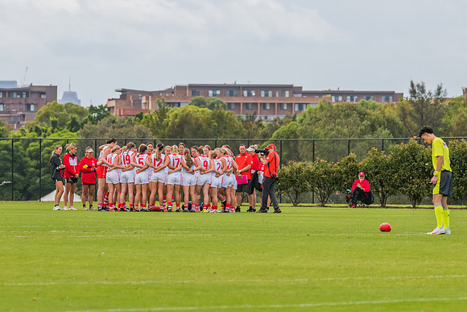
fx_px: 5218
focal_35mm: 402
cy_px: 163
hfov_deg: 5.1
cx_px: 222
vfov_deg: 3.4
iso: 800
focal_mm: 300
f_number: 9
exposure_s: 1/1600
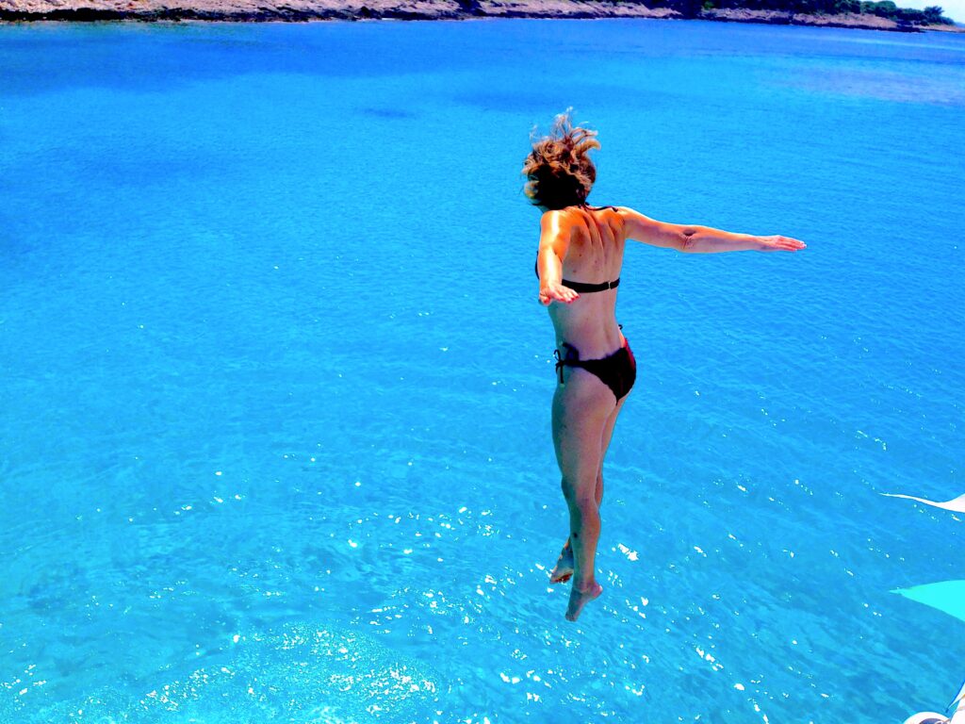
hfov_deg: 55.4
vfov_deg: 42.9
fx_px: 920
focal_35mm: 33
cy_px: 362
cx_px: 482
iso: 50
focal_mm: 4.12
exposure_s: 1/2169
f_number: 2.4
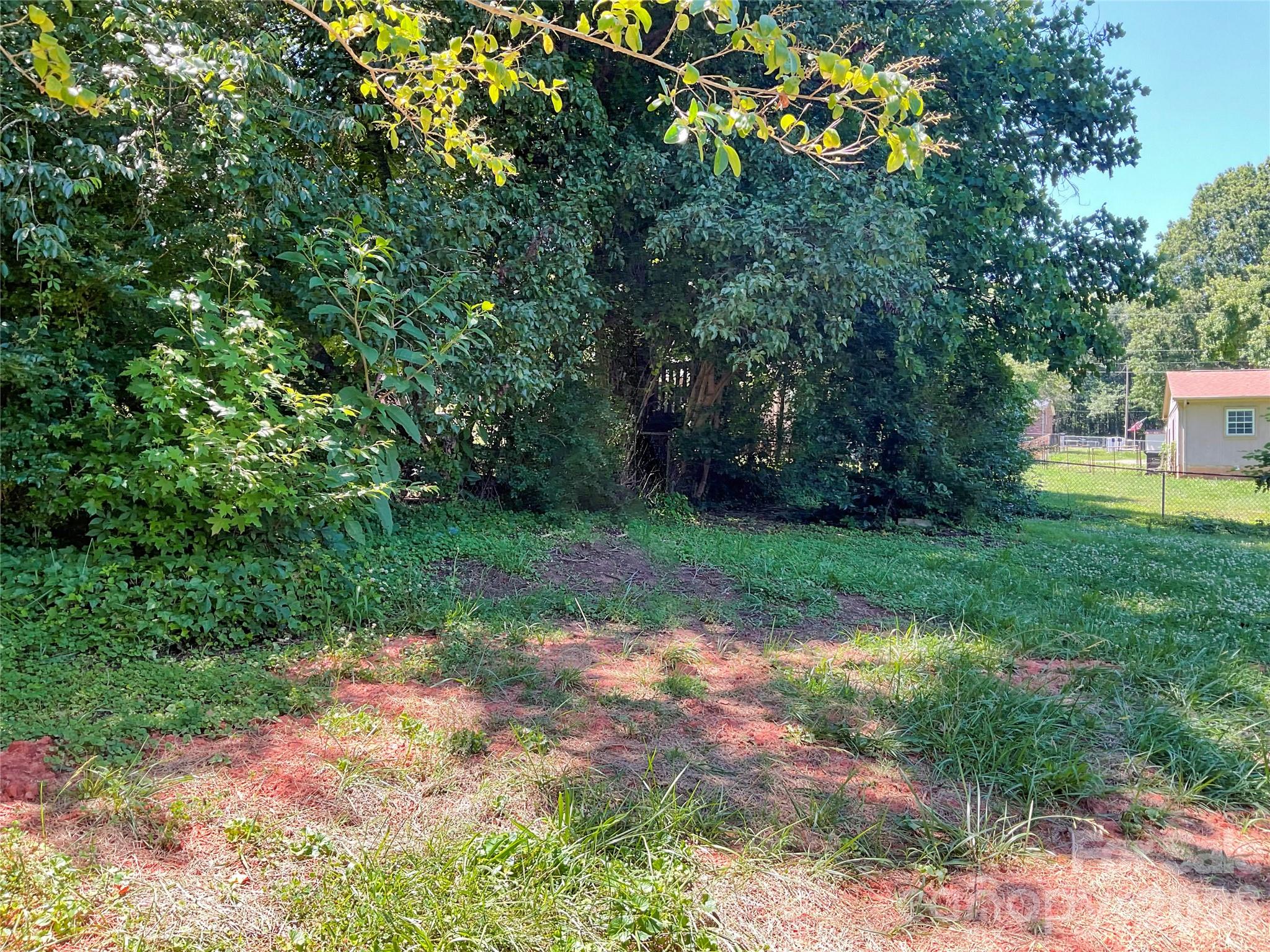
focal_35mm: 29
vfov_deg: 48.2
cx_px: 635
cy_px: 476
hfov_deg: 61.7
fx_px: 1064
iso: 16
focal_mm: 3
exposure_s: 1/122
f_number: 1.8
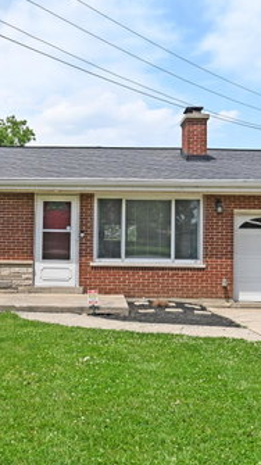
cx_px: 87
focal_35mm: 48
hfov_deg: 24.8
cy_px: 232
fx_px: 592
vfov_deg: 42.9
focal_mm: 30
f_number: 6.3
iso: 100
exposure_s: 1/320
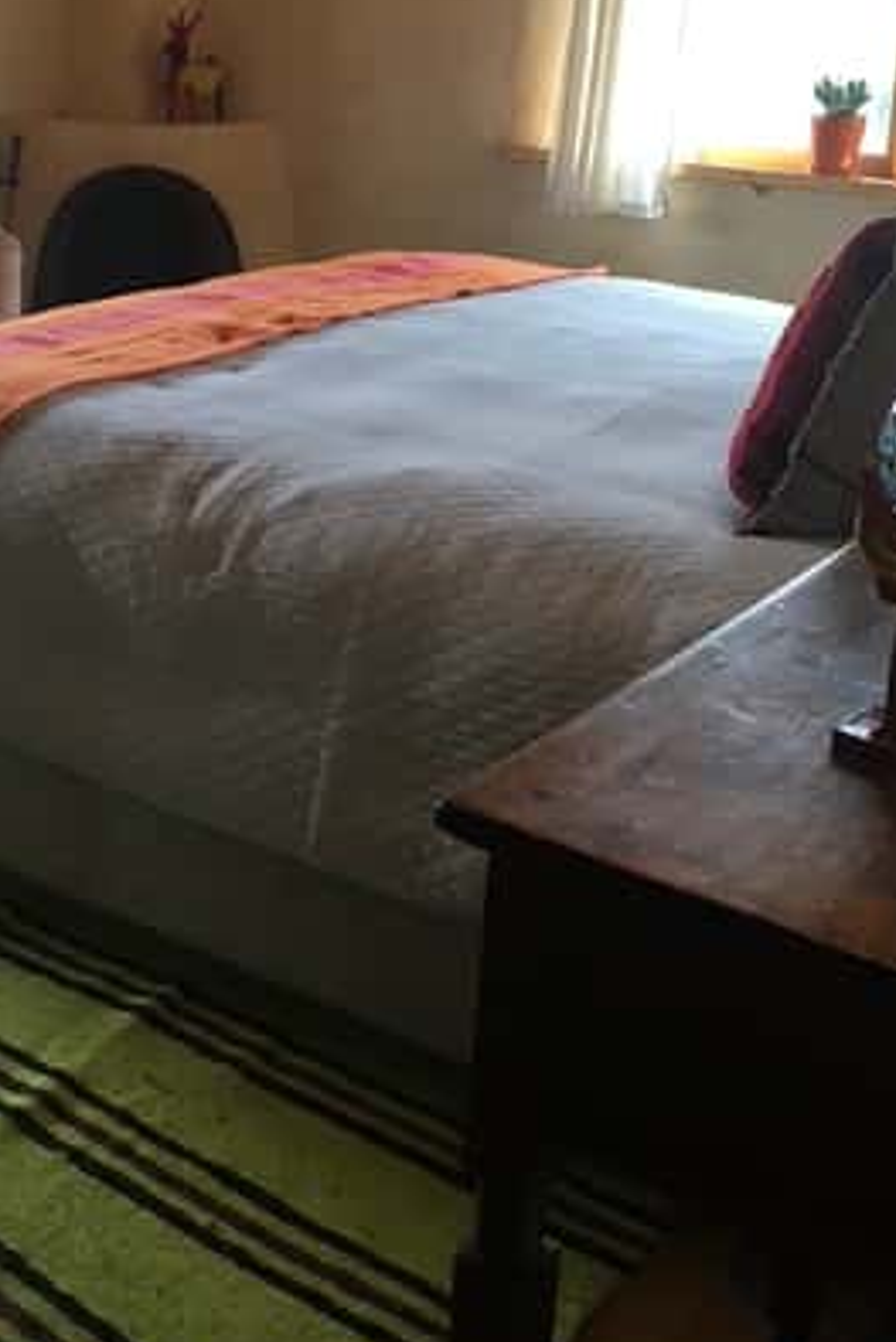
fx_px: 1828
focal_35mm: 49
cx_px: 266
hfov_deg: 27.3
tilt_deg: -12.3
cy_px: 354
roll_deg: -3.0
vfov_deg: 39.4
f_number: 2.2
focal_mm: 4.15
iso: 32
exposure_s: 1/30
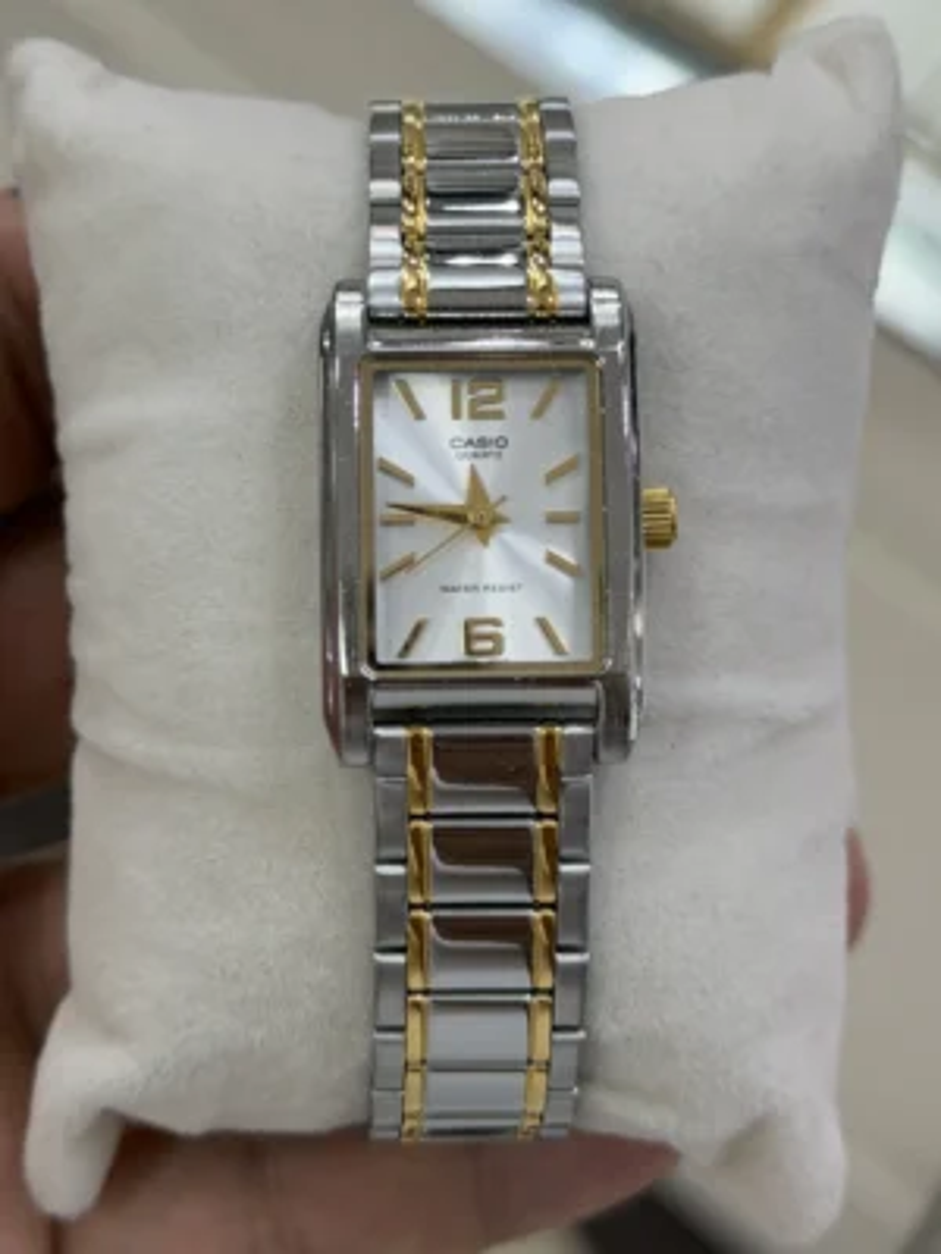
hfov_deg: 30.3
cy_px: 627
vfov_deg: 39.7
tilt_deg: -60.7
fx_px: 1740
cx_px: 470
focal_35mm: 48
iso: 64
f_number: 1.78
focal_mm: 6.76
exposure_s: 1/493
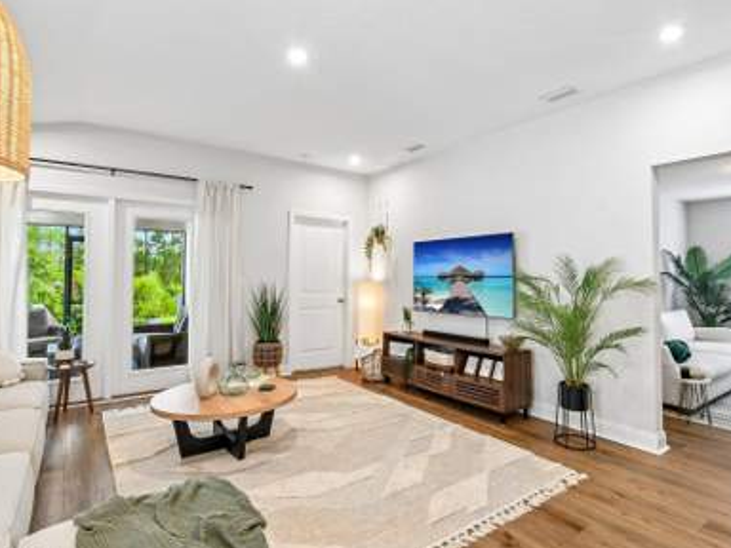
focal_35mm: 18
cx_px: 383
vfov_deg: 71.6
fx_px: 380
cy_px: 286
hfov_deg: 87.7
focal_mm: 10
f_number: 8
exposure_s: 1/20
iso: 400
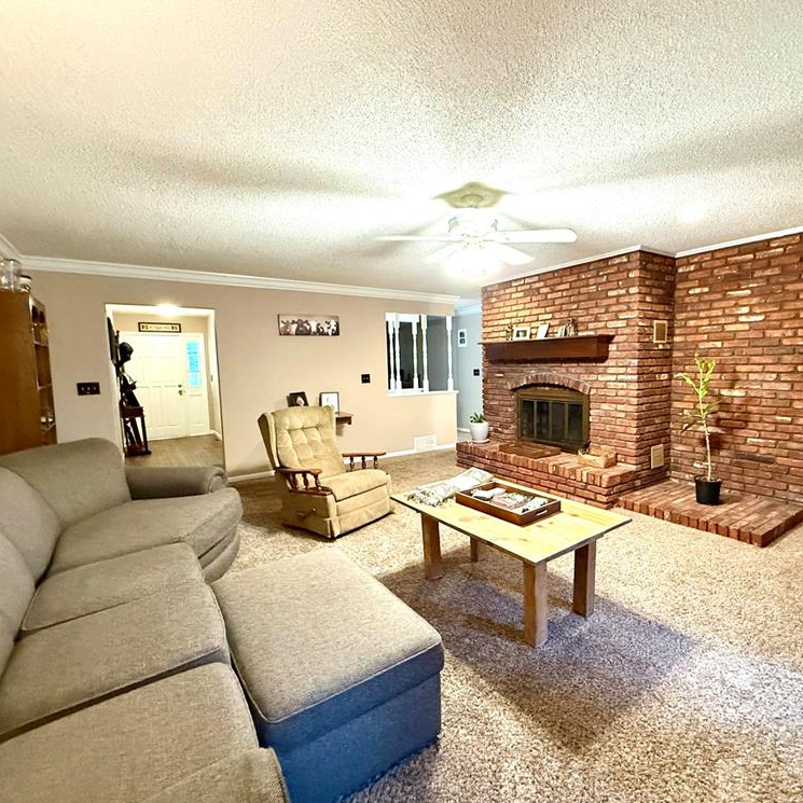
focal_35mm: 17
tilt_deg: -3.7
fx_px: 446
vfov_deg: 84.0
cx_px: 462
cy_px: 405
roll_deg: +2.1
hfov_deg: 83.4
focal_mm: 2.22
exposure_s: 1/60
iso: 800
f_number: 2.2
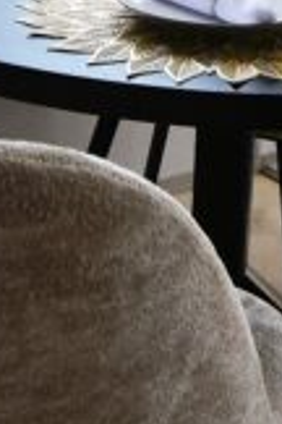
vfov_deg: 19.7
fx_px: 1116
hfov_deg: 14.4
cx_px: 187
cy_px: -131
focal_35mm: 95
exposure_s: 1/100
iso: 200
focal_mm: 10
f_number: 5.6
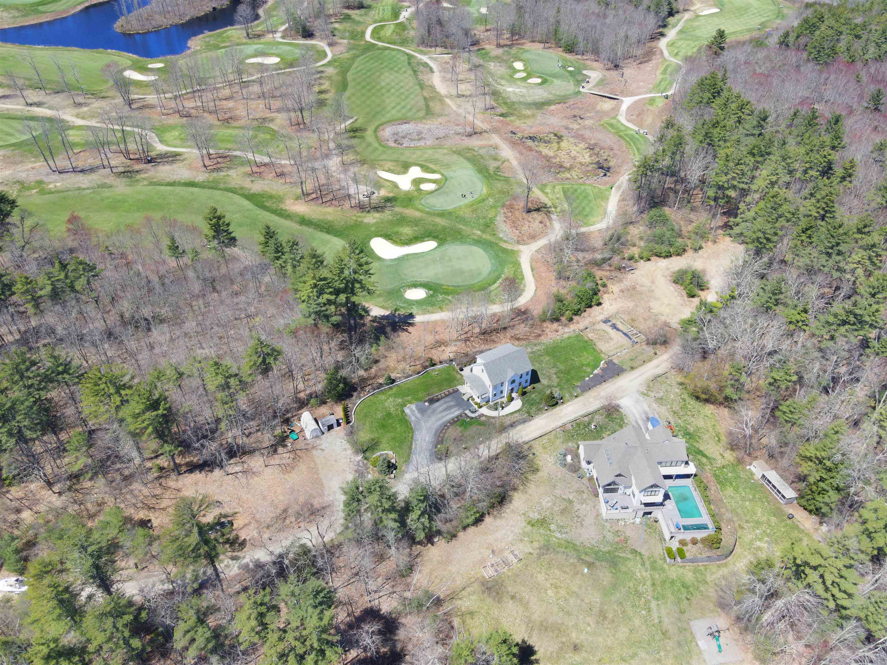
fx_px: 615
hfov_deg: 71.6
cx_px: 444
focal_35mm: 24
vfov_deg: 56.8
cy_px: 332
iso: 100
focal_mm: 4.5
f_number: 2.8
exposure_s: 1/400
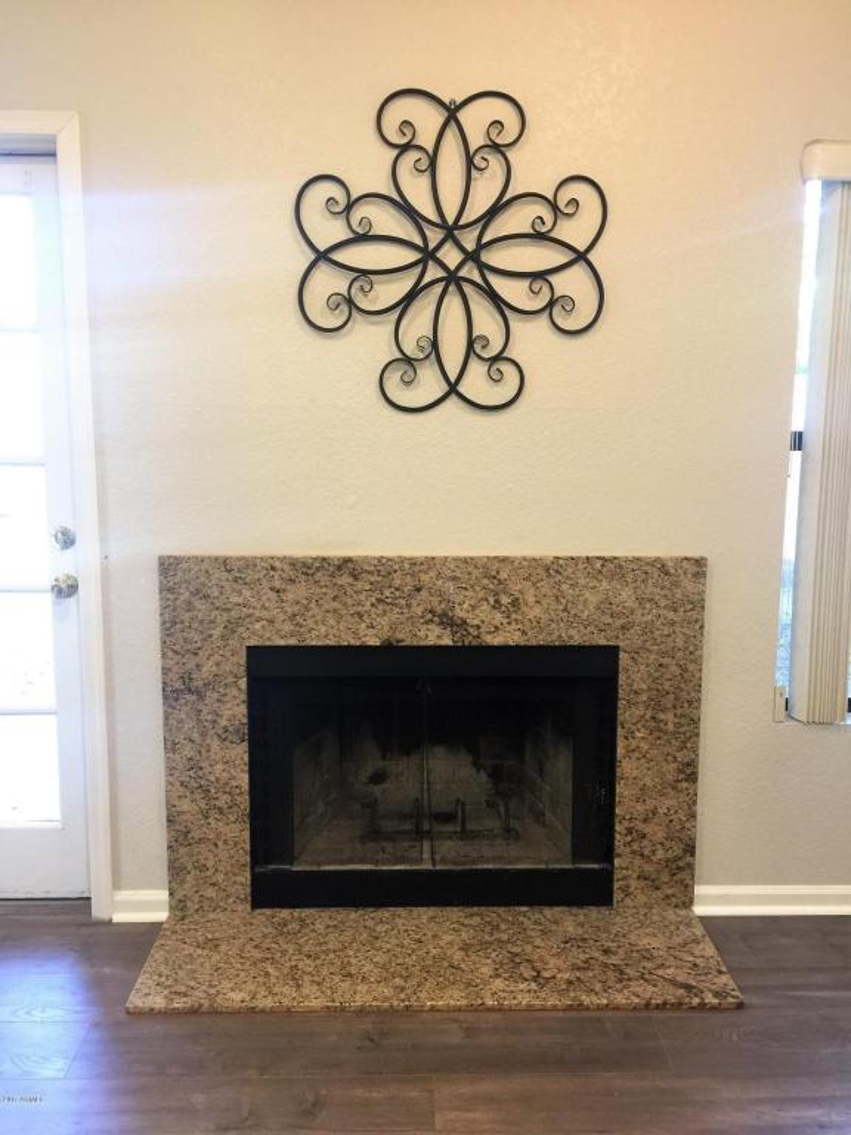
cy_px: 568
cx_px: 426
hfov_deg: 48.2
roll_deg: -0.5
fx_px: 951
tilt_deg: -9.5
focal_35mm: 29
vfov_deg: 61.7
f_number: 2.2
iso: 80
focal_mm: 4.15
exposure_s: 1/15
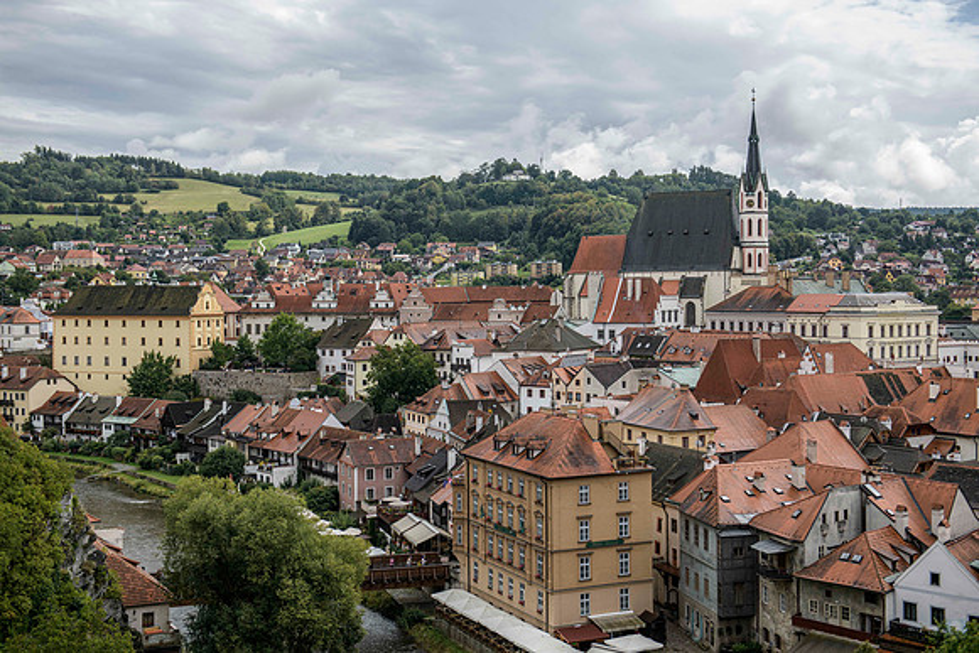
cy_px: 326
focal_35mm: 48
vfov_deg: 28.1
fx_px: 1306
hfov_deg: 41.1
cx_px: 490
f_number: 5
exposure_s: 1/250
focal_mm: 48
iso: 64
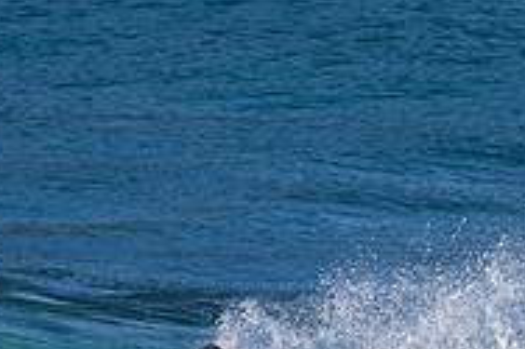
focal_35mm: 1948
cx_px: 98
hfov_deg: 1.1
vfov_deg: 0.7
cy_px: 487
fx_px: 28383
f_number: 11
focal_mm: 630
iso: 1400
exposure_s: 1/2000
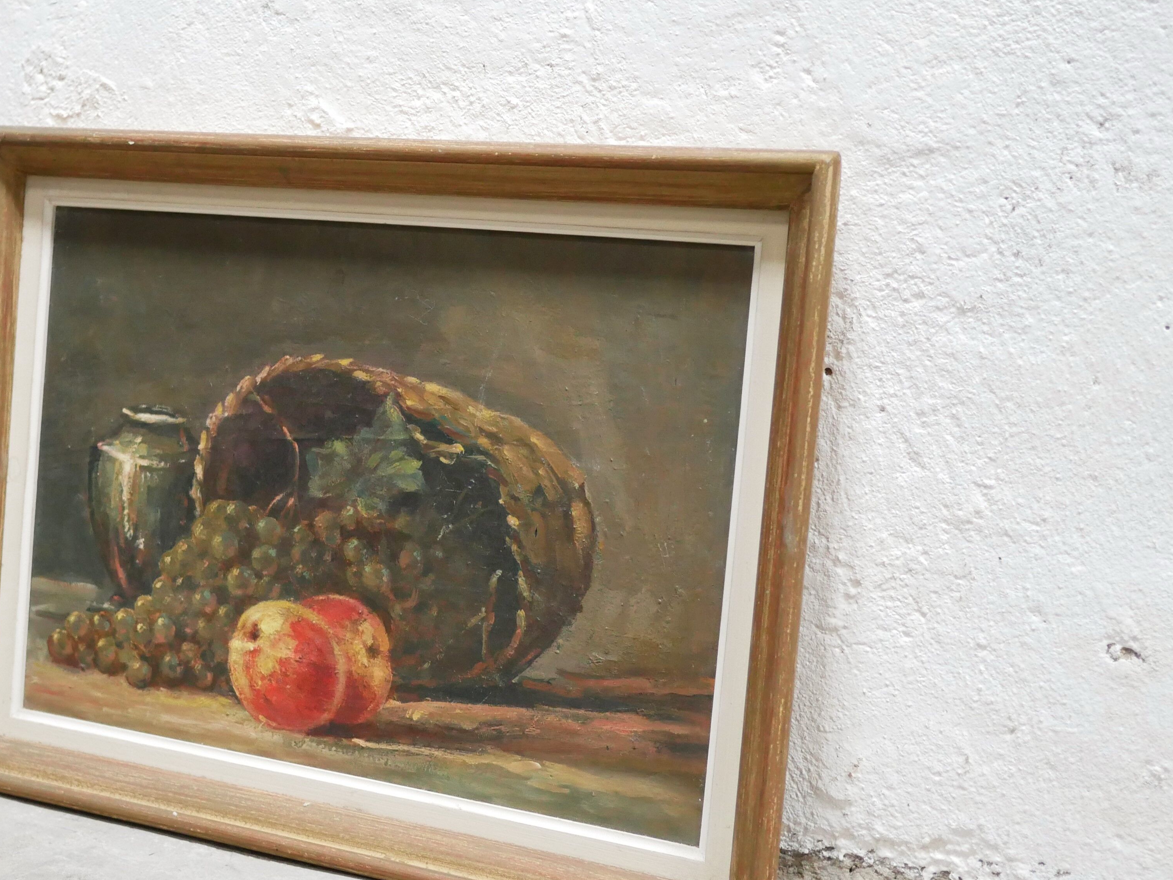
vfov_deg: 24.0
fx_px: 2068
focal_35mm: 61
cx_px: 323
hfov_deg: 31.2
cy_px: 462
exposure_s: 1/60
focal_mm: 20
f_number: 1.7
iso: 1600
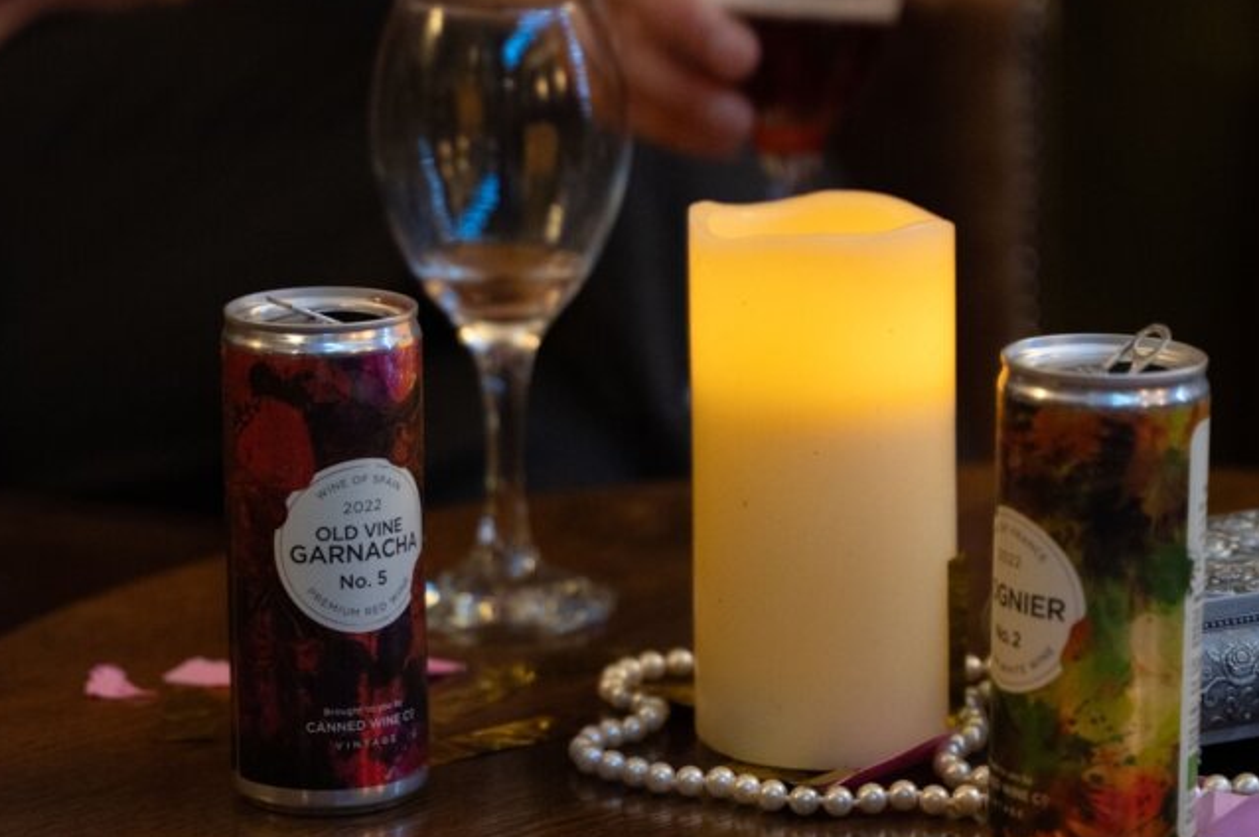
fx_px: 3179
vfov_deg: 15.0
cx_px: 677
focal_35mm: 91
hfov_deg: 22.4
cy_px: 484
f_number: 2.8
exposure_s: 1/80
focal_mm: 75
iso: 3200
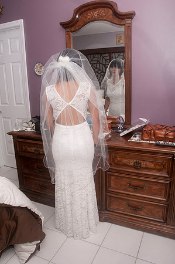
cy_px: 132
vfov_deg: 67.4
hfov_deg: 47.8
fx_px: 197
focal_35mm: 27
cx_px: 88
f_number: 11
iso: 400
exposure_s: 1/250
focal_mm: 18
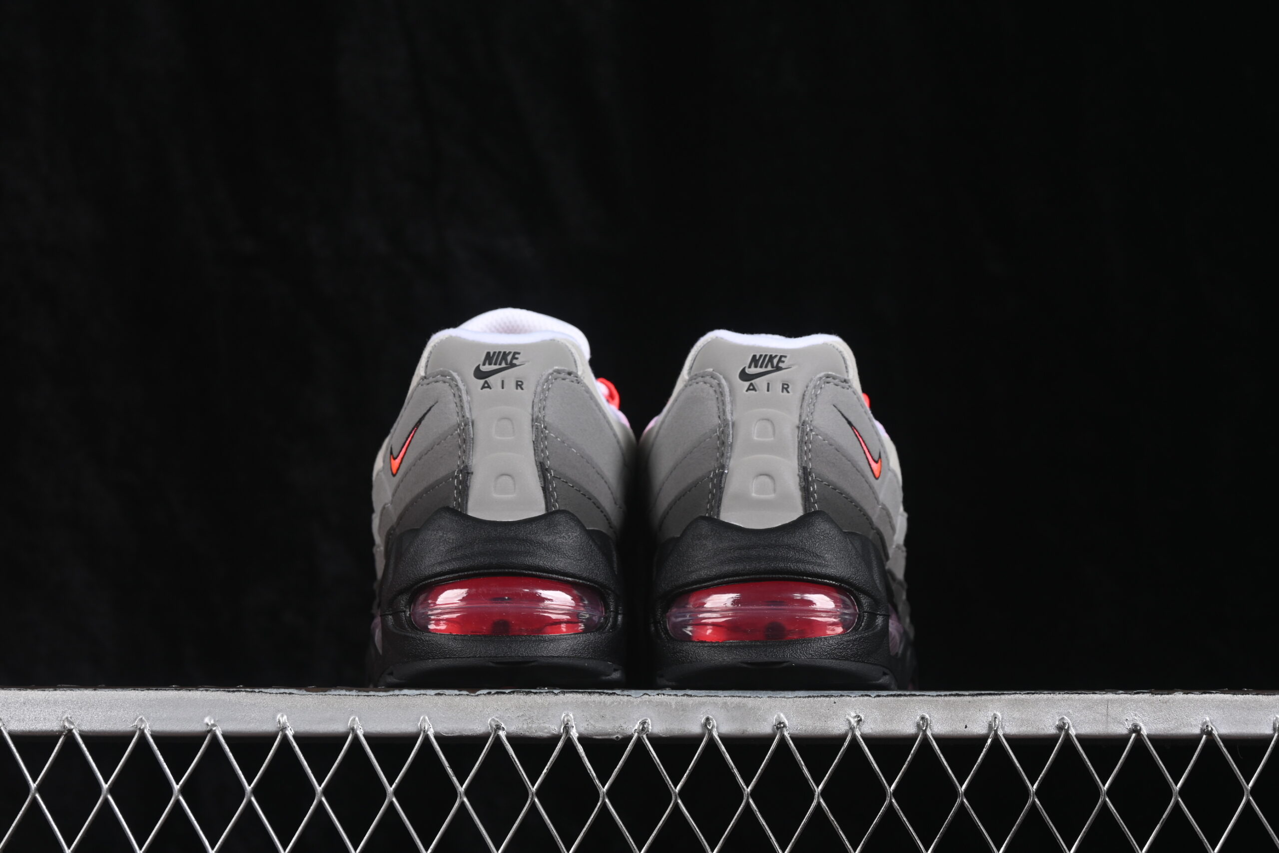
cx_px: 640
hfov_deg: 27.0
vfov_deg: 18.2
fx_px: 2665
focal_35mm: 75
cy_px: 426
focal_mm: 50
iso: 160
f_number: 7.1
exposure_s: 1/60
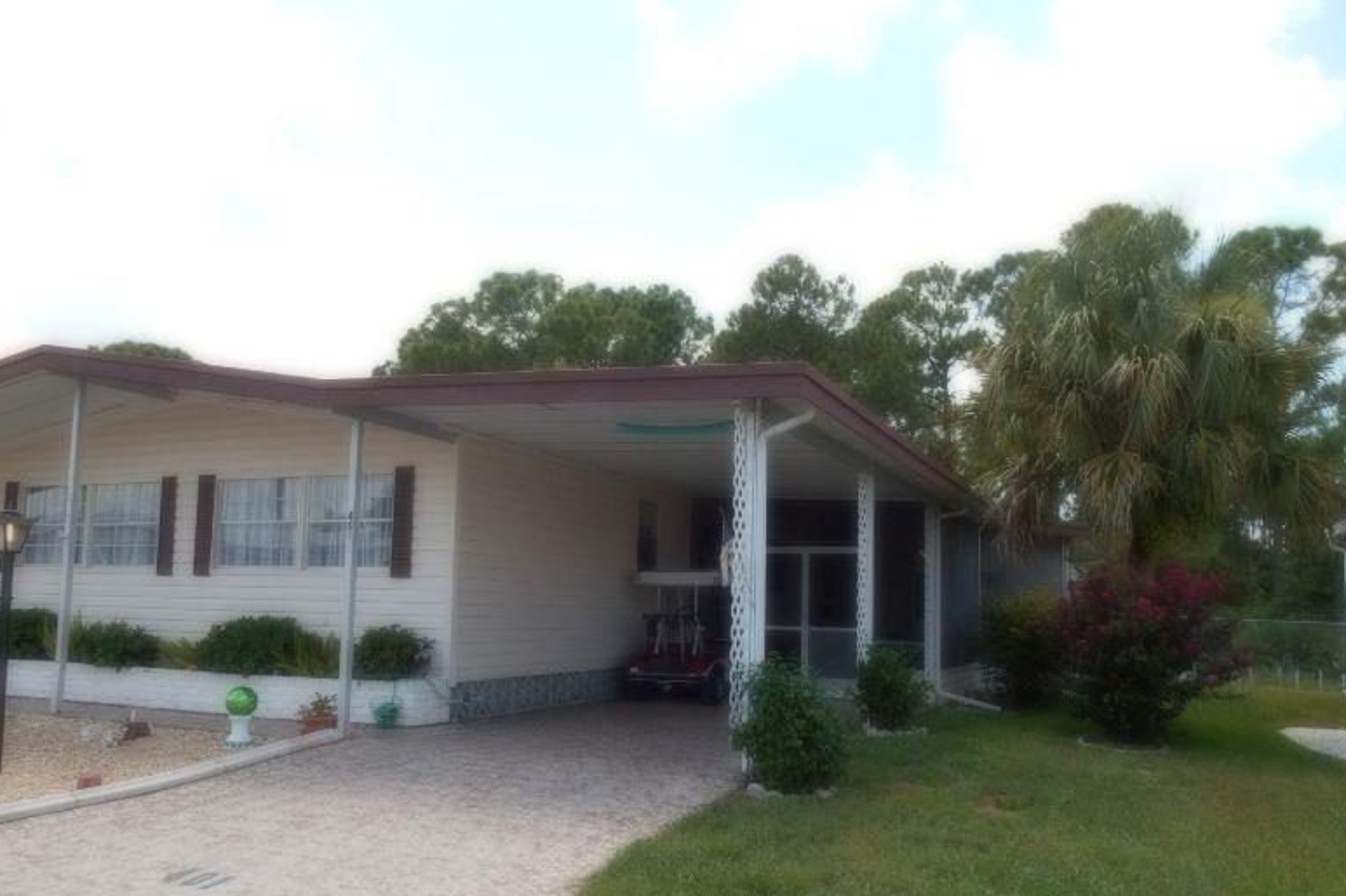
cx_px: 658
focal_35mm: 28
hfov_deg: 65.5
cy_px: 518
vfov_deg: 46.2
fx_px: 1047
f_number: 3.4
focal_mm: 4.7
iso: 80
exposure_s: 1/320
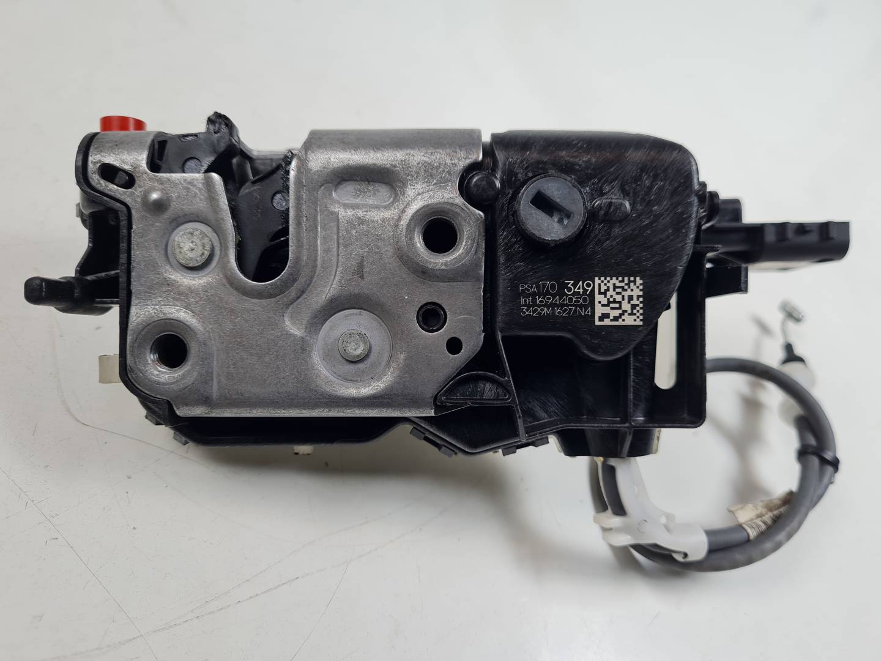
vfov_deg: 53.1
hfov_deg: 67.3
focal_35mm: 26
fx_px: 662
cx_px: 440
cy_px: 330
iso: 50
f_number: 1.8
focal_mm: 5.4
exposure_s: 1/216
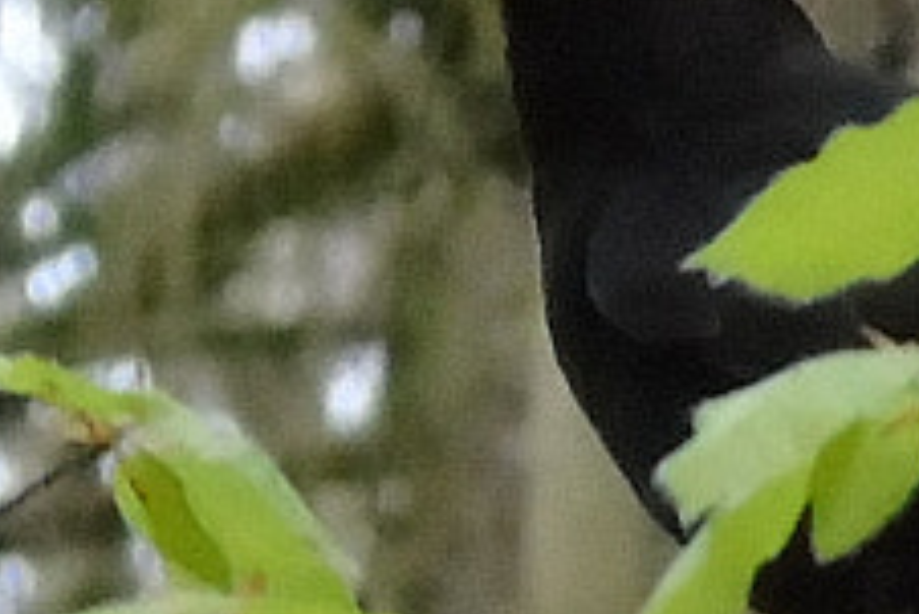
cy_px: 98
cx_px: 447
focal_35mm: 1562
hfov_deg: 1.3
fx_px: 39898
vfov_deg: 0.9
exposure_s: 1/60
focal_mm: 38
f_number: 4.8
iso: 640
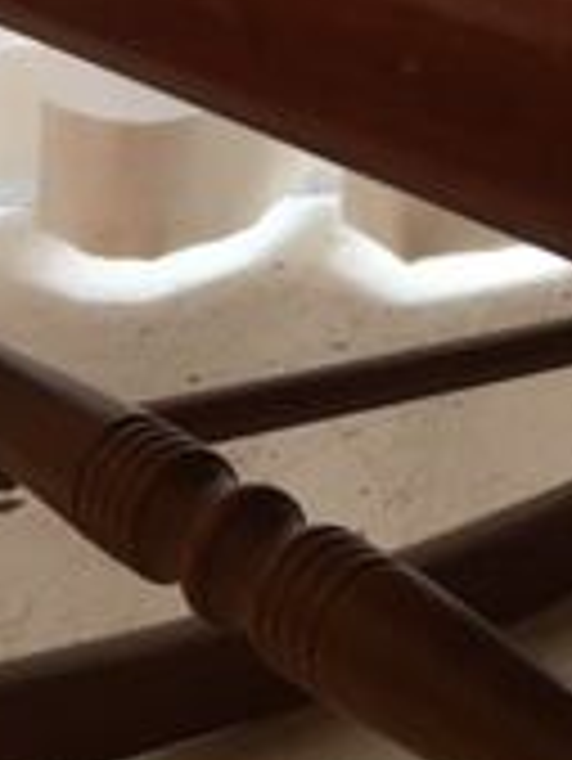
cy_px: -396
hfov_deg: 13.3
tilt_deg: -4.7
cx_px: 536
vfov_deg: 16.3
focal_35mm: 110
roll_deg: -2.0
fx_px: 2420
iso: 25
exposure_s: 1/33
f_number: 2.2
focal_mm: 4.15
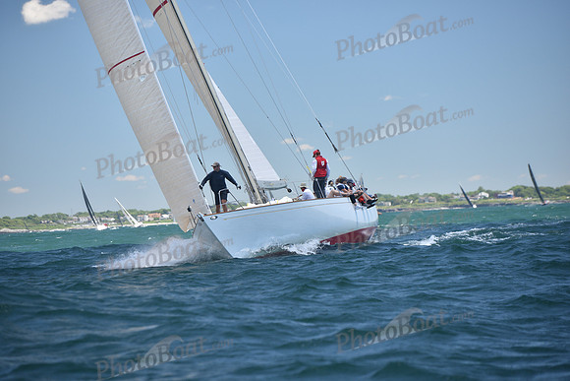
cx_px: 285
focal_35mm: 160
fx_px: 2534
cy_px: 190
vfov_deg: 8.6
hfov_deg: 12.8
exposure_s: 1/800
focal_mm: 160
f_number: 4
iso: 320
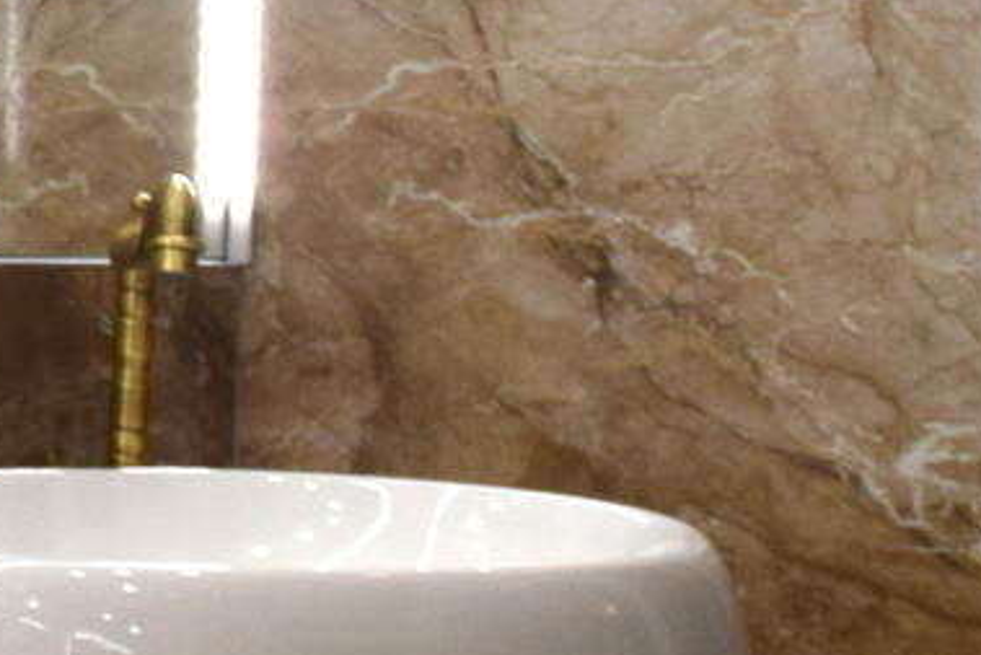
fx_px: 2590
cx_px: -1157
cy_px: 31
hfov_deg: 15.5
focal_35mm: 95
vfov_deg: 14.2
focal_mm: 10
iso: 400
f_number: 5.6
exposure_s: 1/125
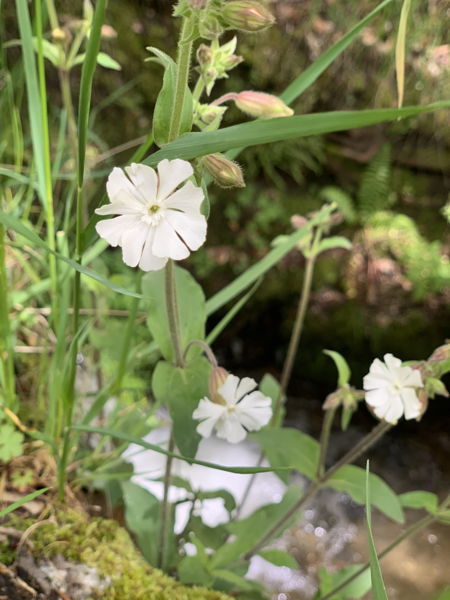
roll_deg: -7.2
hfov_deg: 28.0
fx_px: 901
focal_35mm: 52
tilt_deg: -38.8
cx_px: 225
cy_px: 300
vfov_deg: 36.8
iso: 32
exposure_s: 1/122
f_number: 2.4
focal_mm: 6
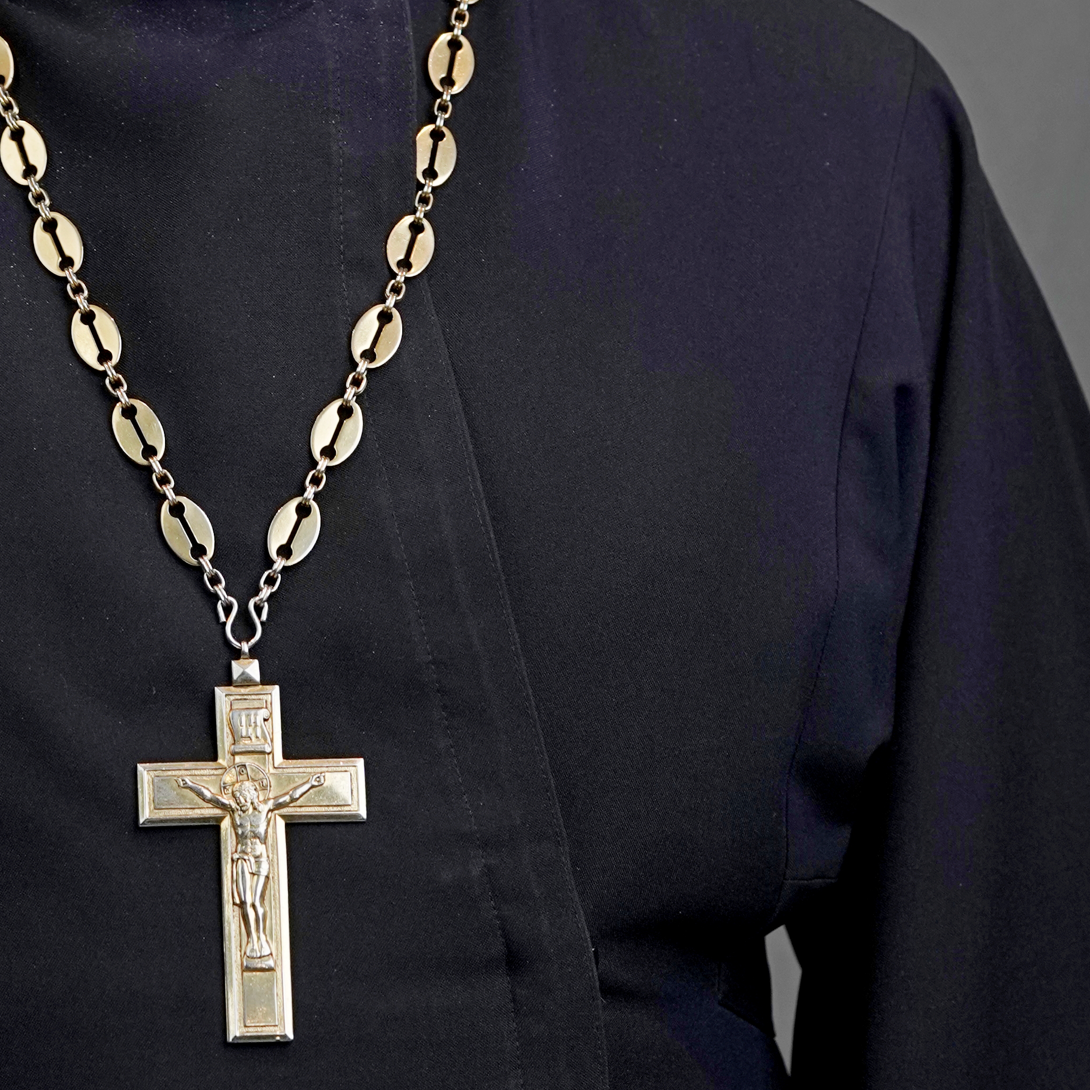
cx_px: 211
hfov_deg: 8.3
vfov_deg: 8.3
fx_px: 7517
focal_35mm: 211
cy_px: 369
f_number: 3.5
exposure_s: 1/100
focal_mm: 85
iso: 1000
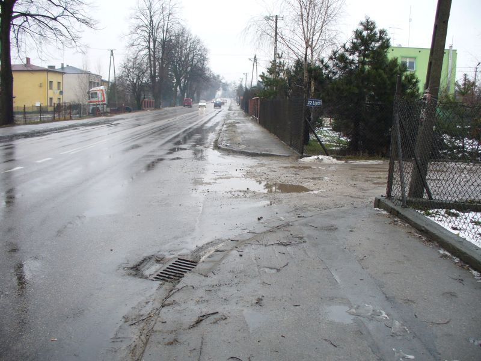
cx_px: 240
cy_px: 180
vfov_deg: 38.7
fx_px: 514
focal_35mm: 37
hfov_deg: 50.1
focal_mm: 6.1
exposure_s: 1/125
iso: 80
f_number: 2.8
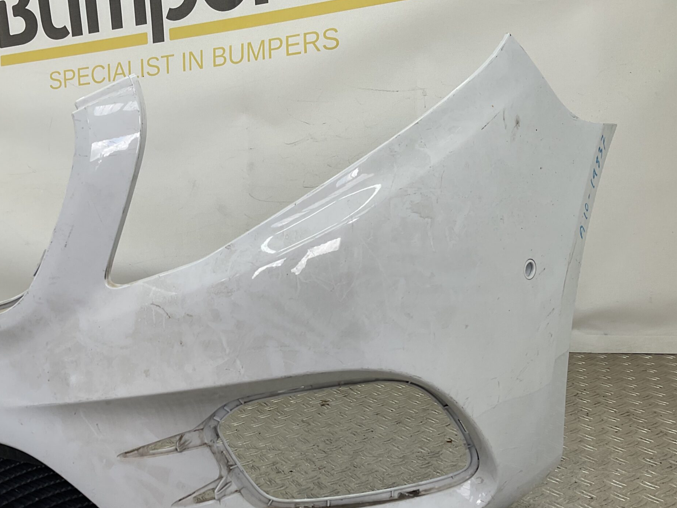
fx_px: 782
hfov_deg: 46.1
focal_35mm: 40
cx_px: 225
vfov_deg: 35.8
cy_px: 319
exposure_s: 1/159
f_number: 1.8
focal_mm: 3
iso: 16
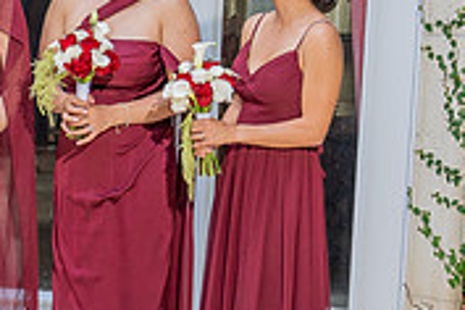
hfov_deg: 14.0
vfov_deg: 9.6
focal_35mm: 143
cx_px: -55
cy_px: 278
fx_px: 1847
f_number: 5
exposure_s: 1/200
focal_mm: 34.5
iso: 200
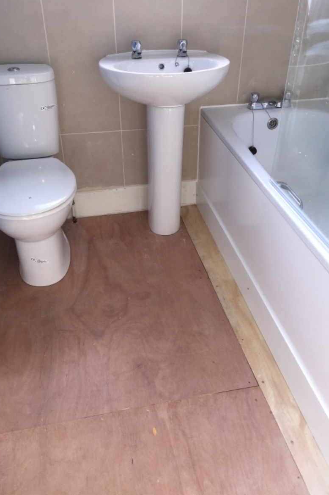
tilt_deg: -35.2
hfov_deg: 42.3
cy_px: 250
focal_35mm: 31
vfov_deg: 60.3
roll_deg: -0.3
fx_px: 425
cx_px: 157
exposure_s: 1/35
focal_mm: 4.15
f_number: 2.2
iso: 32
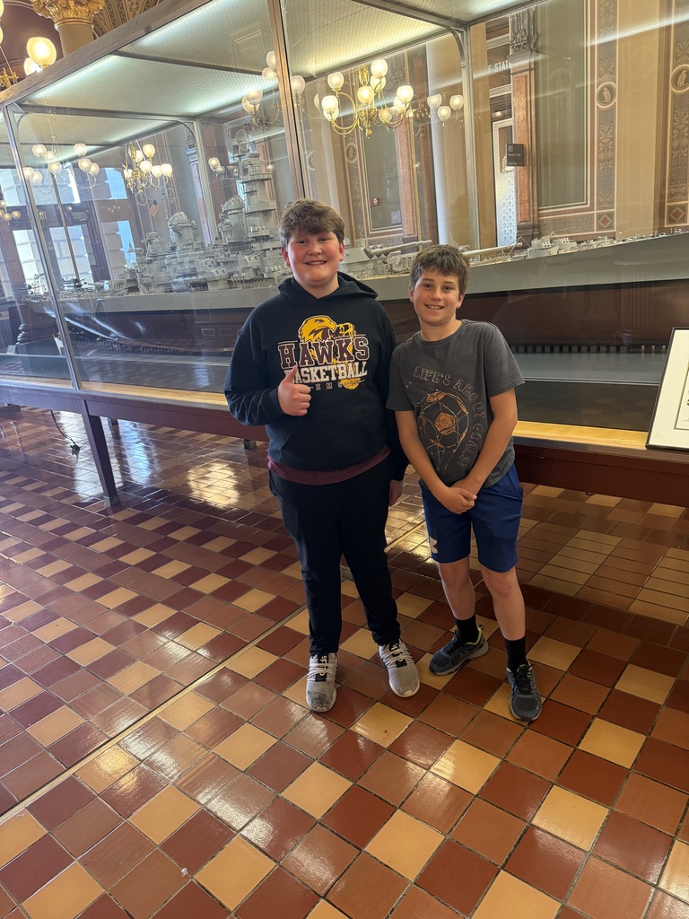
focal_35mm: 24
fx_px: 637
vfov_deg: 71.6
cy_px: 460
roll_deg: +6.4
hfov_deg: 56.8
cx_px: 344
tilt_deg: -18.4
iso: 400
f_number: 1.78
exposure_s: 1/120
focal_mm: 6.76
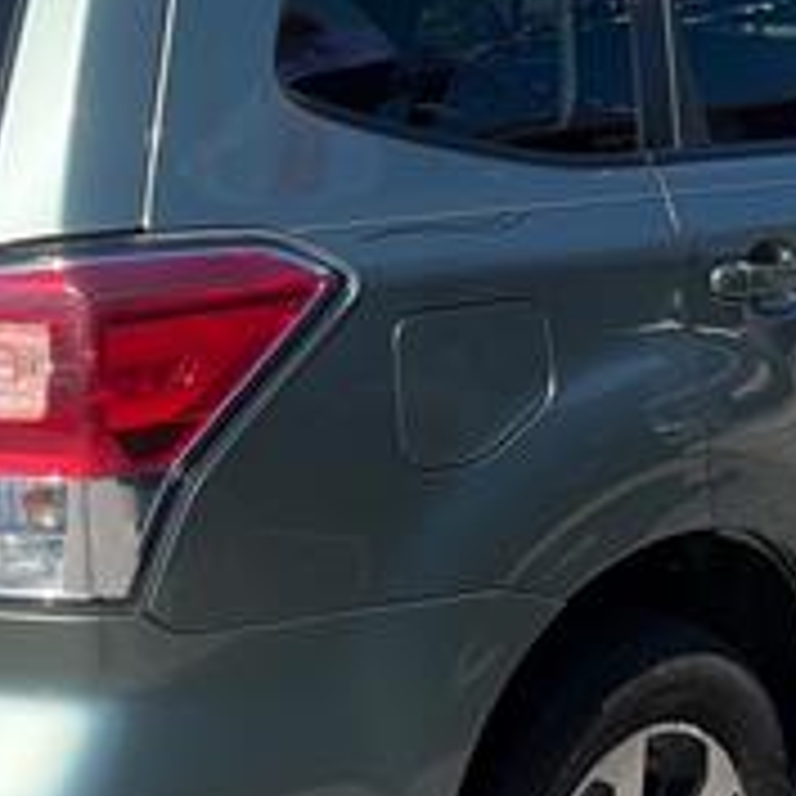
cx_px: 351
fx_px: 2159
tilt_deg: -12.3
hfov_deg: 20.9
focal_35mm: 83
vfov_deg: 20.9
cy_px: 319
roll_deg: +1.1
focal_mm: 5.96
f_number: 1.6
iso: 64
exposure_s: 1/3831
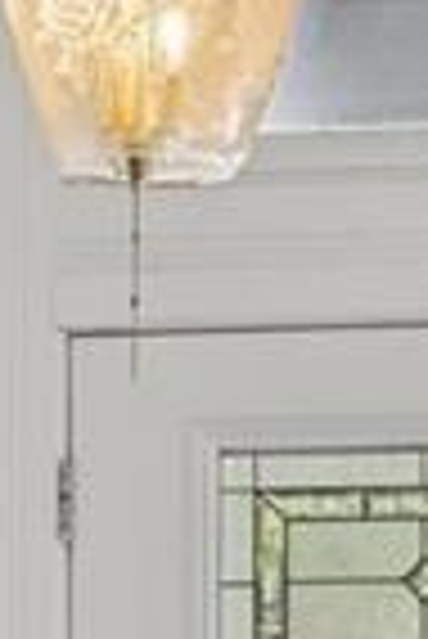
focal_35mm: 227
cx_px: 347
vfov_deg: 8.9
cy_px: 900
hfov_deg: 6.1
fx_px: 4038
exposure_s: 1/100
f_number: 3.5
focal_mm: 42
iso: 400
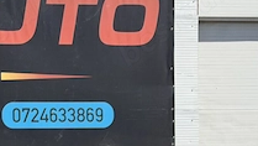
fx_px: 1027
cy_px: 210
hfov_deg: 14.0
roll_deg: +1.5
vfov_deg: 8.0
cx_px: -31
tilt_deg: -1.4
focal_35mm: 150
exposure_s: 1/5587
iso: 80
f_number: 1.78
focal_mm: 6.76
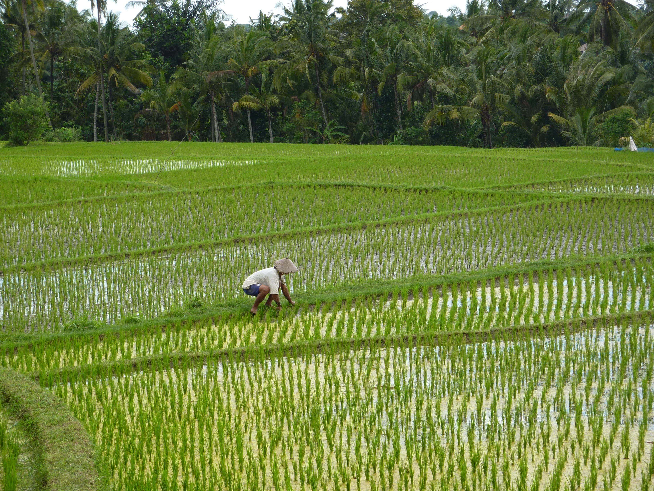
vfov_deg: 12.5
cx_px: 327
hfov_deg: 16.6
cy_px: 246
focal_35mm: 119
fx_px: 2248
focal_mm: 19.5
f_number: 4.4
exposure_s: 1/160
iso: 80
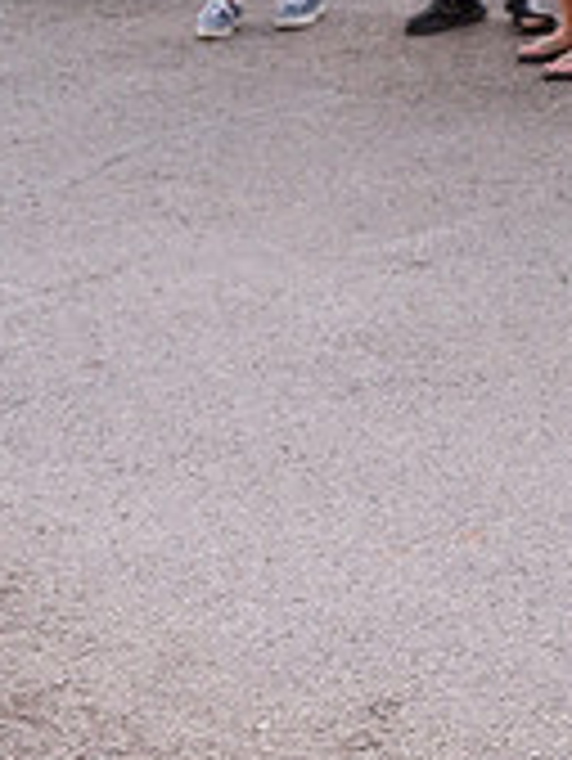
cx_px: 856
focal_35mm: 107
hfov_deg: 13.1
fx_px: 2354
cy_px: 607
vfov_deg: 18.2
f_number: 4
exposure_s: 1/800
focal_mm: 32.5
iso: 1600
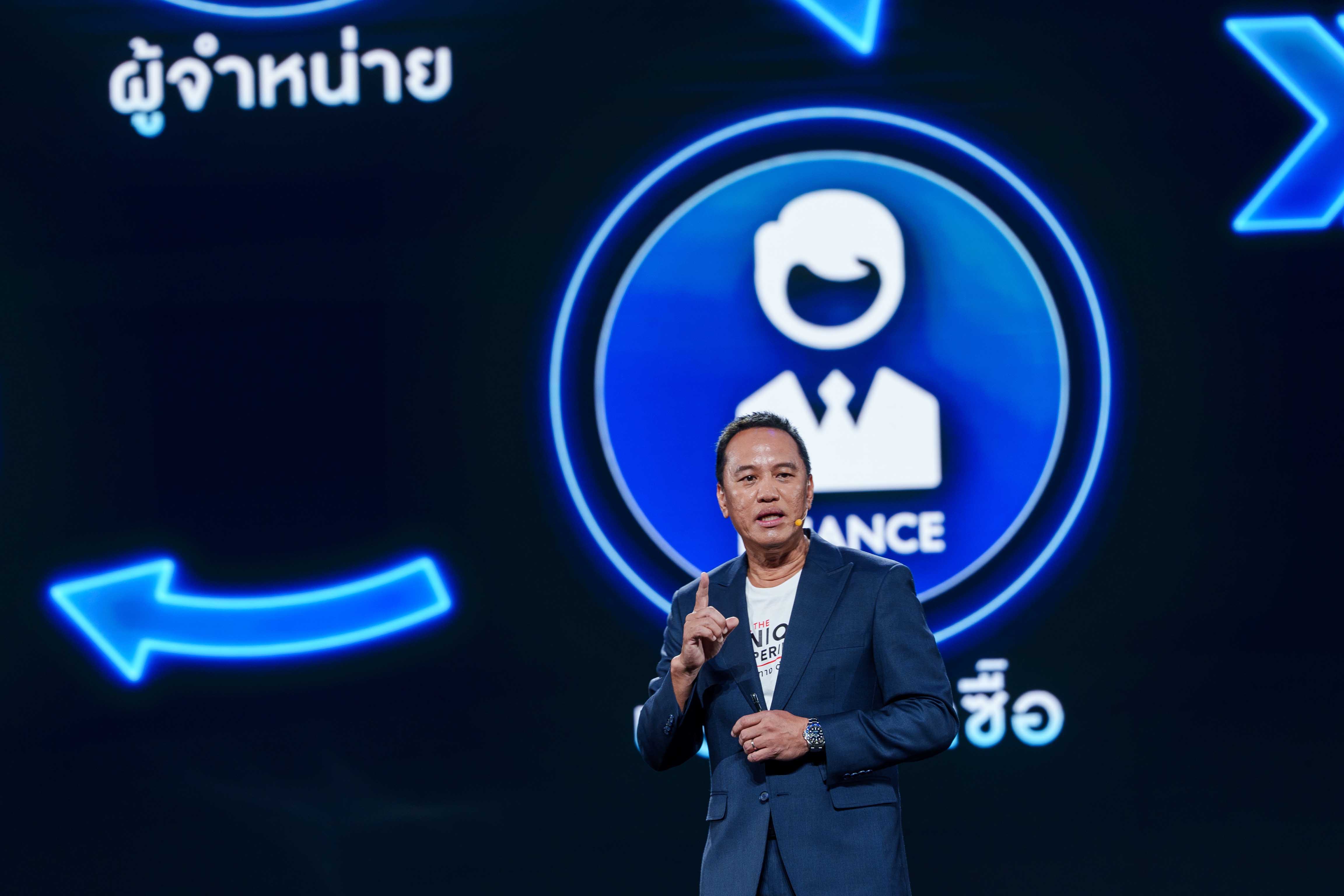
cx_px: 672
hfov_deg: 7.6
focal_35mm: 270
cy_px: 448
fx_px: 10079
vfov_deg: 5.1
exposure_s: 1/100
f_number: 3.5
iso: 200
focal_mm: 180
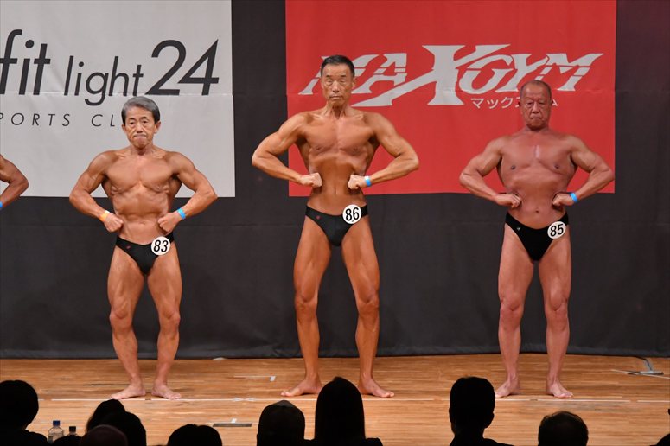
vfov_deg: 5.7
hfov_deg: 8.6
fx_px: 4465
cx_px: 335
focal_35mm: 240
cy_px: 223
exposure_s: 1/400
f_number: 5.6
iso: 6400
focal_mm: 160
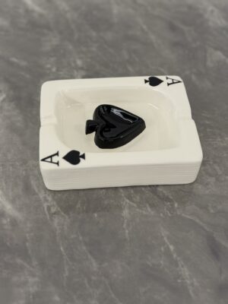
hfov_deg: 30.3
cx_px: 114
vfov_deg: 39.7
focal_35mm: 48
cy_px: 152
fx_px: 422
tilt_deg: -50.0
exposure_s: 1/50
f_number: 1.78
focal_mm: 6.76
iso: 125
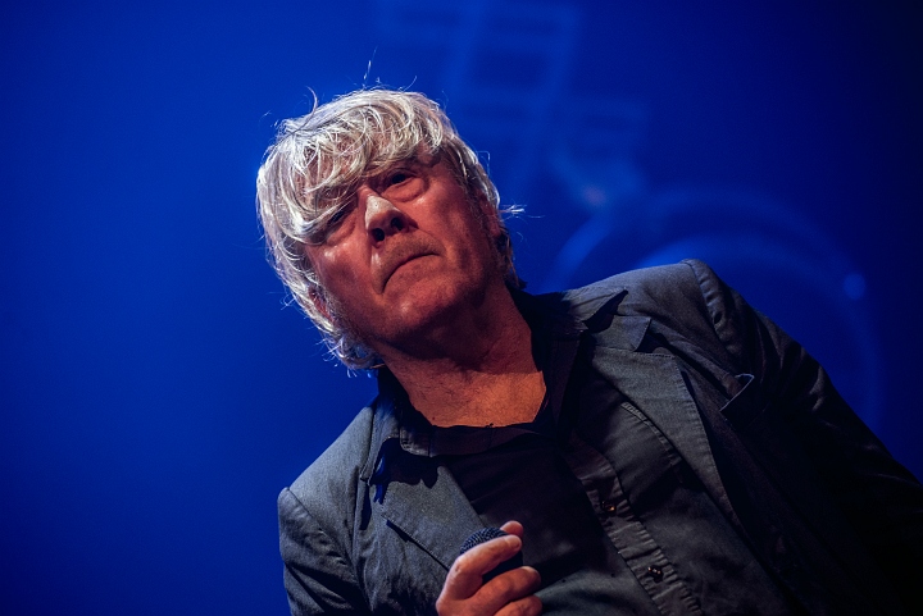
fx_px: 5131
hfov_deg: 10.3
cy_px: 308
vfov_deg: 6.9
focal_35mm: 200
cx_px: 462
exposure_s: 1/100
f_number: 4.5
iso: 1600
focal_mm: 200
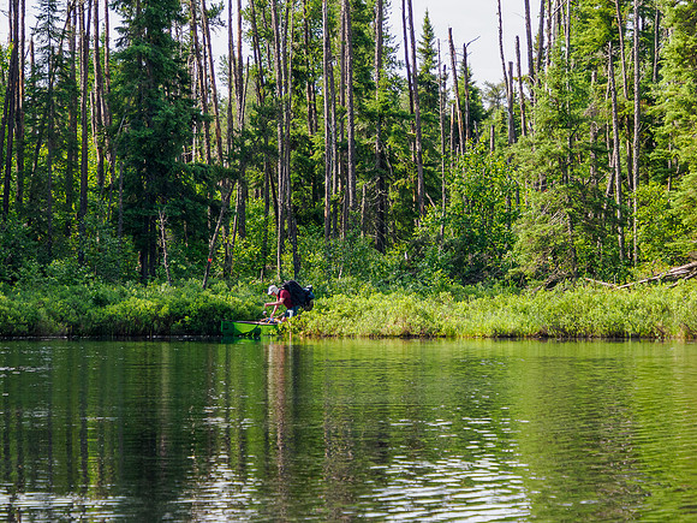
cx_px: 348
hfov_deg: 10.0
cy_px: 262
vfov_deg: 7.5
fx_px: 4001
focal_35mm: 199
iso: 800
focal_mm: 94
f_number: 8
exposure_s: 1/160
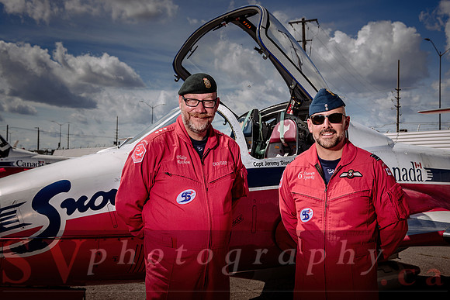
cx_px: 225
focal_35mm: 40
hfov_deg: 48.4
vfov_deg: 33.4
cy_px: 150
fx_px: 500
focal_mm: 40
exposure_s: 1/250
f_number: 8
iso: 64
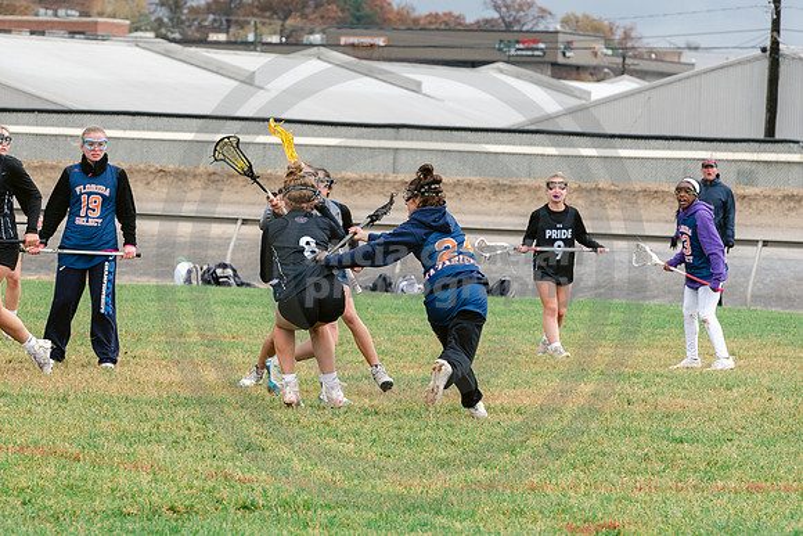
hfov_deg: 10.1
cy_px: 314
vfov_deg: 6.7
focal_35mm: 204
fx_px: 4546
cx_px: 313
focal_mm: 125
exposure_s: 1/640
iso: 400
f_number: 6.3
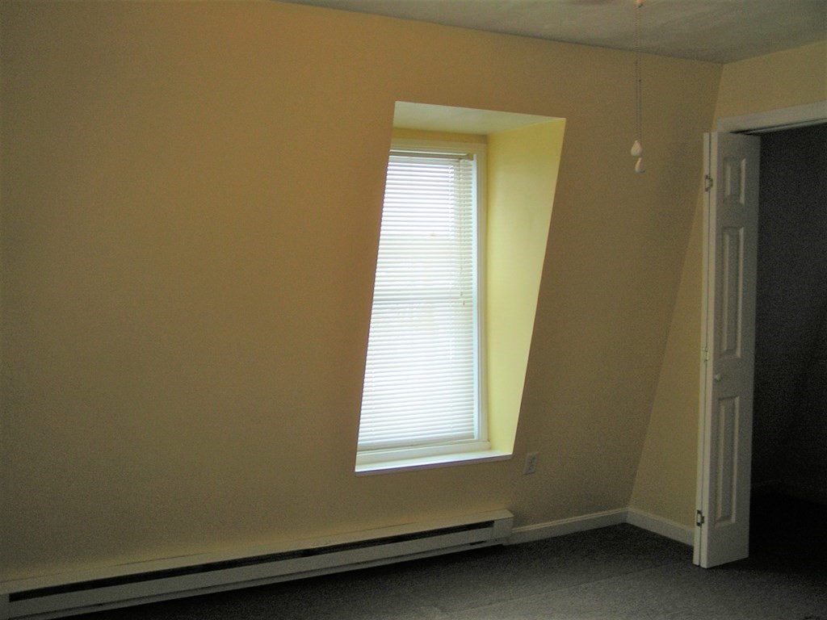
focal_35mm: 38
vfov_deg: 37.7
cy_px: 310
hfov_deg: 49.0
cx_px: 414
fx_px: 908
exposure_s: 1/40
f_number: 2.8
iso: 50
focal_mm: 6.3
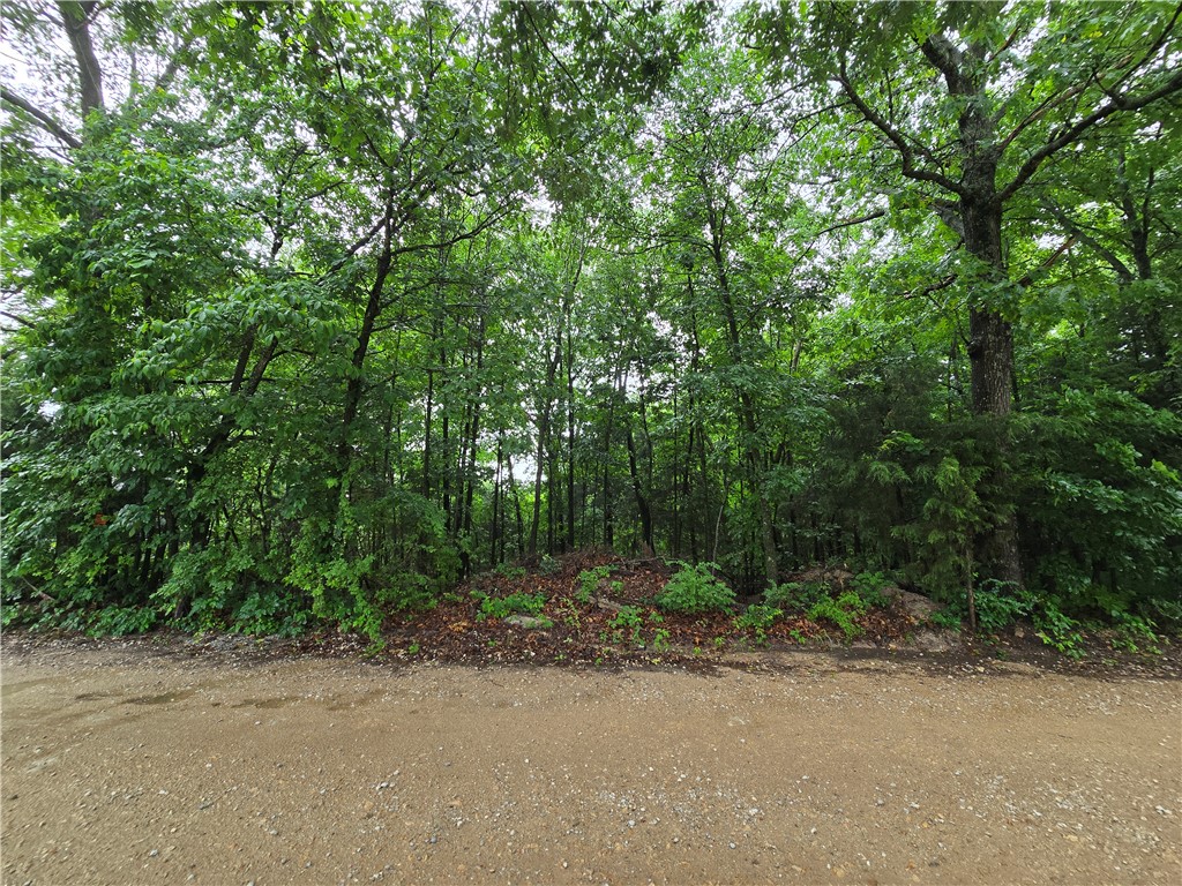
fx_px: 444
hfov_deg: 106.2
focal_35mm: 13
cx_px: 591
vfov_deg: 89.9
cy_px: 443
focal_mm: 2.2
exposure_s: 1/251
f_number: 2.2
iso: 50
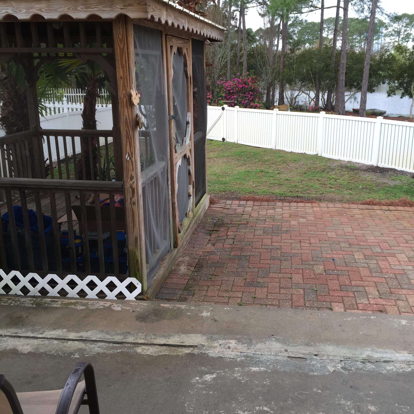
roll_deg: +0.4
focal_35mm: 35
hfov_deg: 47.2
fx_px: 474
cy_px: 206
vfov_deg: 47.2
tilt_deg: -17.2
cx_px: 226
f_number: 2.2
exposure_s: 1/120
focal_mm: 4.15
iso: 32
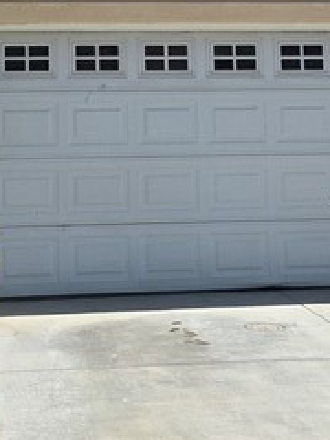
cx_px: 70
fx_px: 1246
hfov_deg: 15.0
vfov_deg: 19.4
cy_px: -4
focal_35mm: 98
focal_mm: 6.25
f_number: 1.7
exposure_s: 1/7944
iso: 80
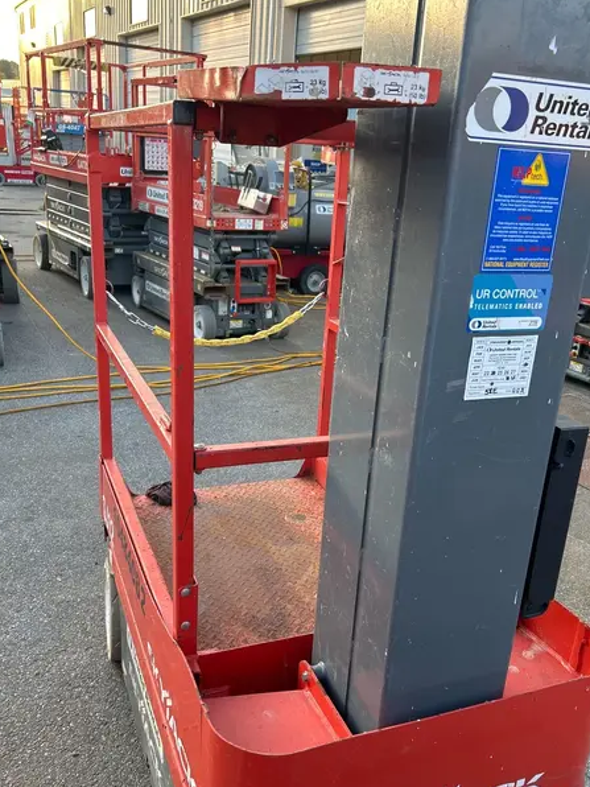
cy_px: 423
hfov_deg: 44.1
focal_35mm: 32
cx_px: 309
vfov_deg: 56.8
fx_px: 727
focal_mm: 5.7
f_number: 1.5
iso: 50
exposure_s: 1/154
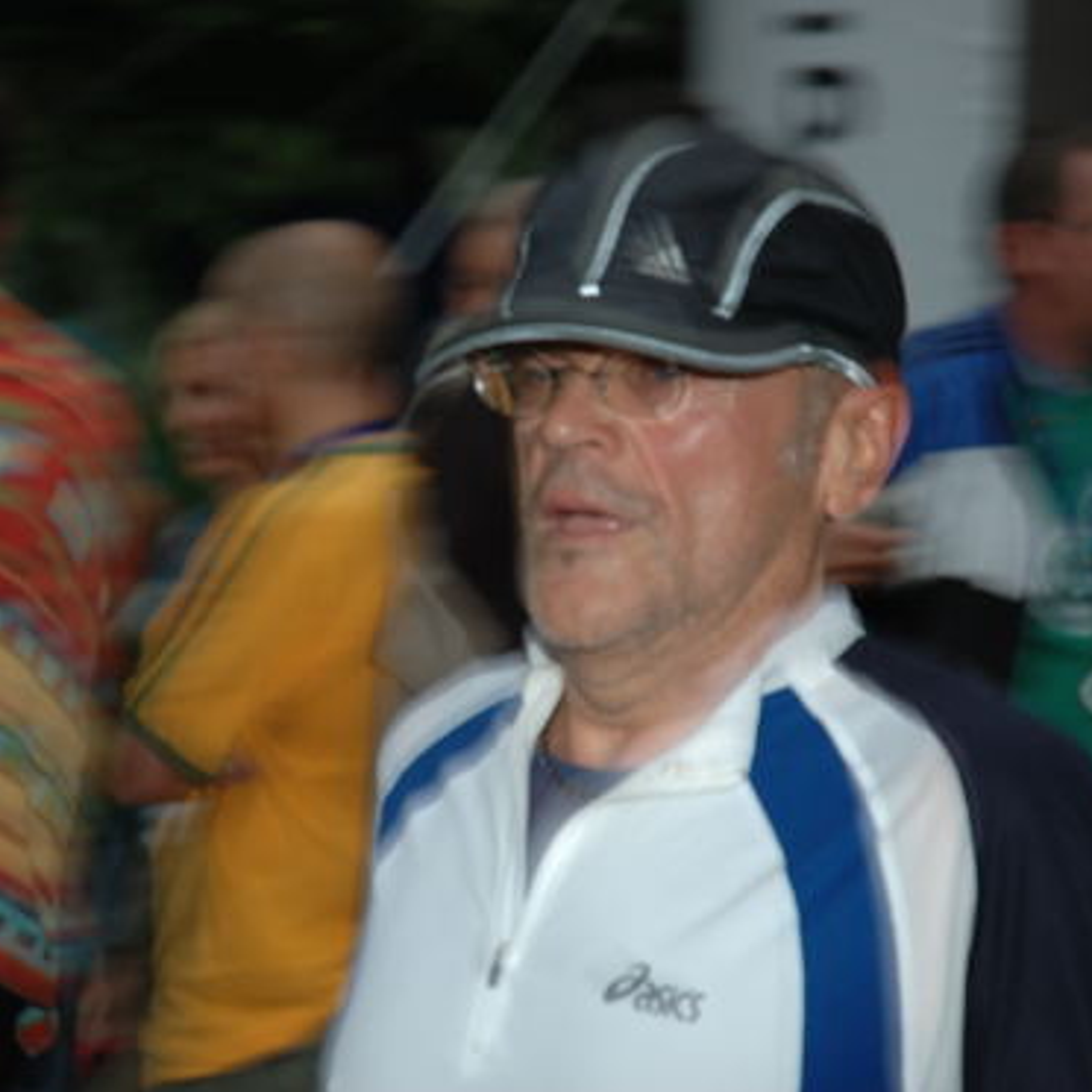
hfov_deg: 12.9
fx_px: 4818
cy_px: 547
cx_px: 496
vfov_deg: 12.9
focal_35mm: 135
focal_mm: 70
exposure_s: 1/60
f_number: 4.5
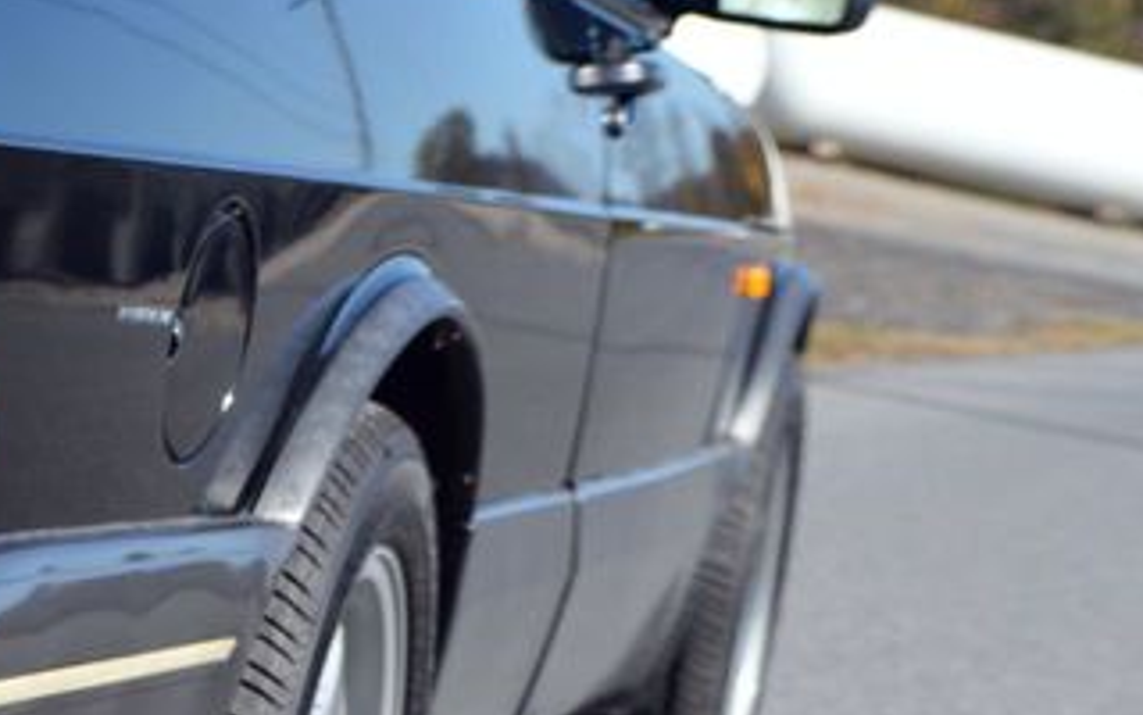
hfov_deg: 12.3
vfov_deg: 7.8
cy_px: 425
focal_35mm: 168
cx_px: 7
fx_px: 5234
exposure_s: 1/250
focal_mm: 55
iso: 180
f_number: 8
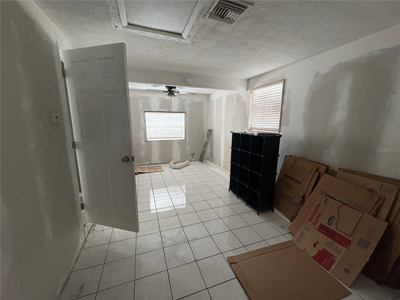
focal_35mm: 14
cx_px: 200
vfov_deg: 85.7
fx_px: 162
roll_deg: -0.9
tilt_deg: -10.5
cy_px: 150
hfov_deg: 102.1
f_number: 2.2
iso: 400
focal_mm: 2.22
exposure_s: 1/60
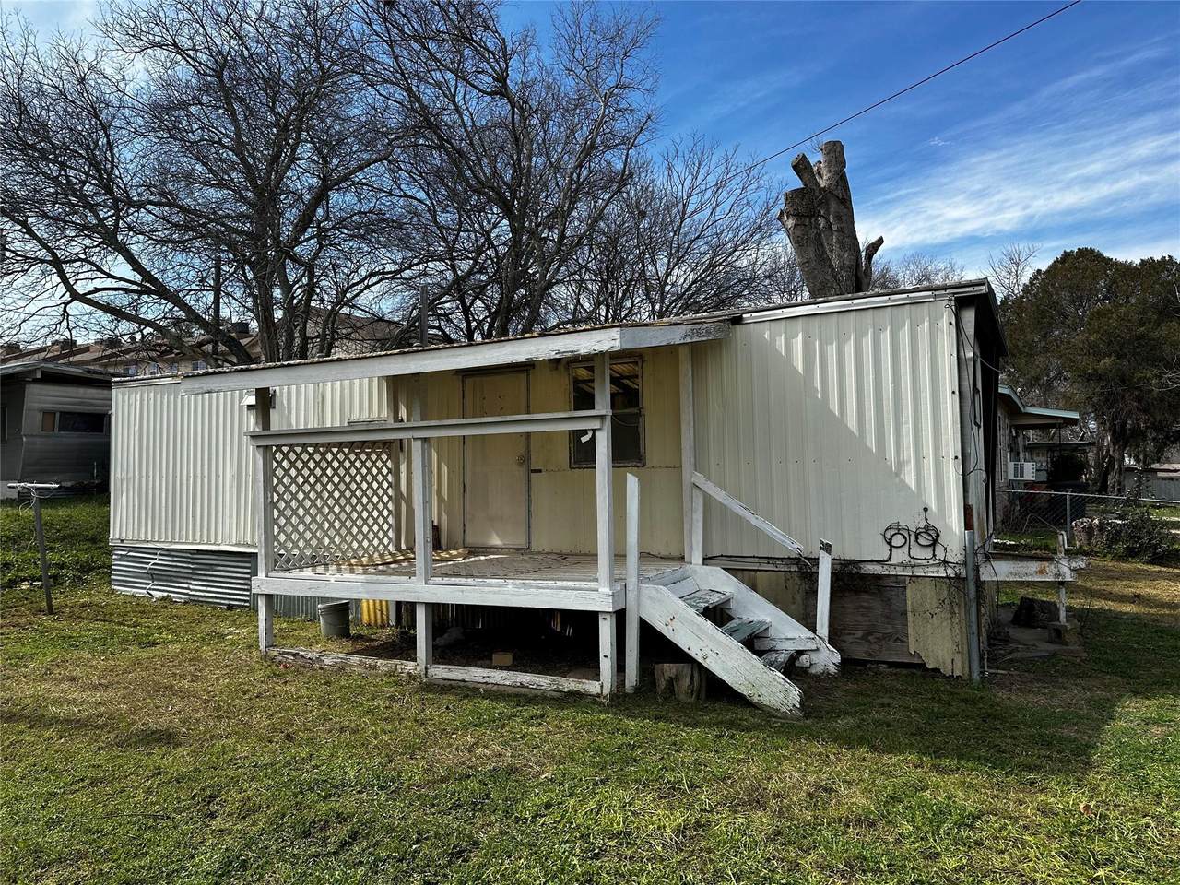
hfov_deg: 71.6
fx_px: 818
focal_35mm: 24
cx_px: 590
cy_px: 442
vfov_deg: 56.8
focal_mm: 6.86
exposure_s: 1/4016
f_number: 1.78
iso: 80
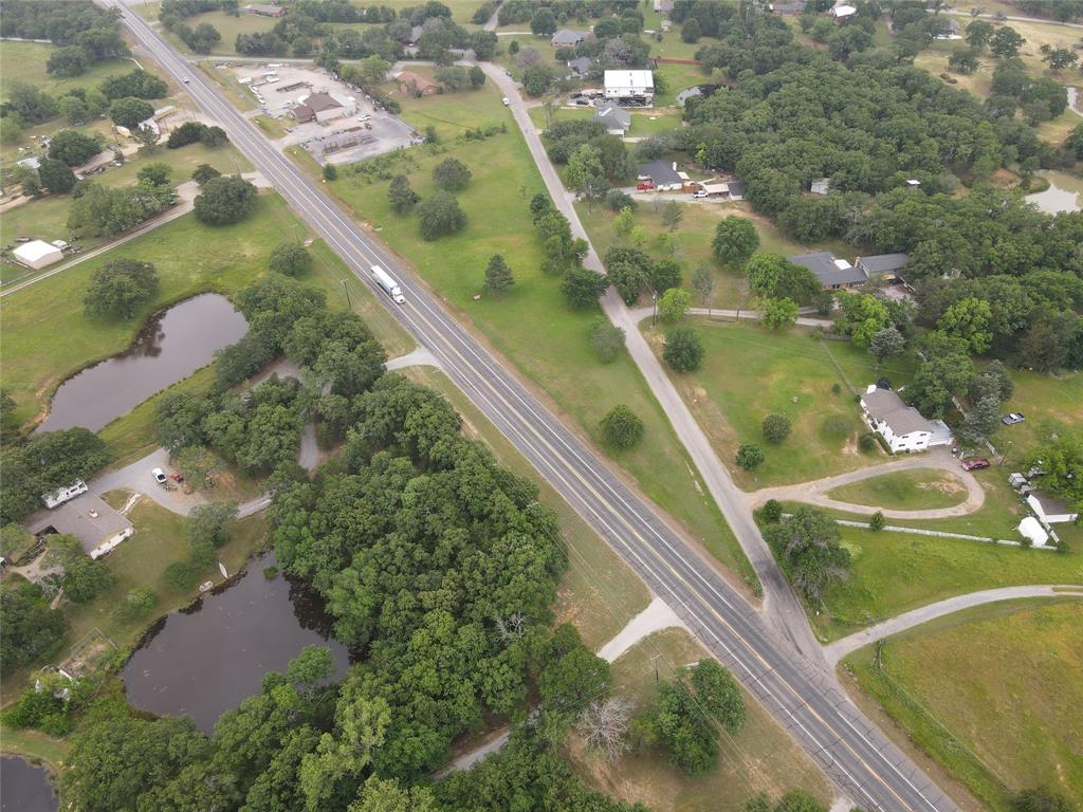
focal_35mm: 24
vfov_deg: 56.8
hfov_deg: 71.6
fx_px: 751
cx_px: 542
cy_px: 406
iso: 100
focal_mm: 4.5
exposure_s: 1/80
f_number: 2.8
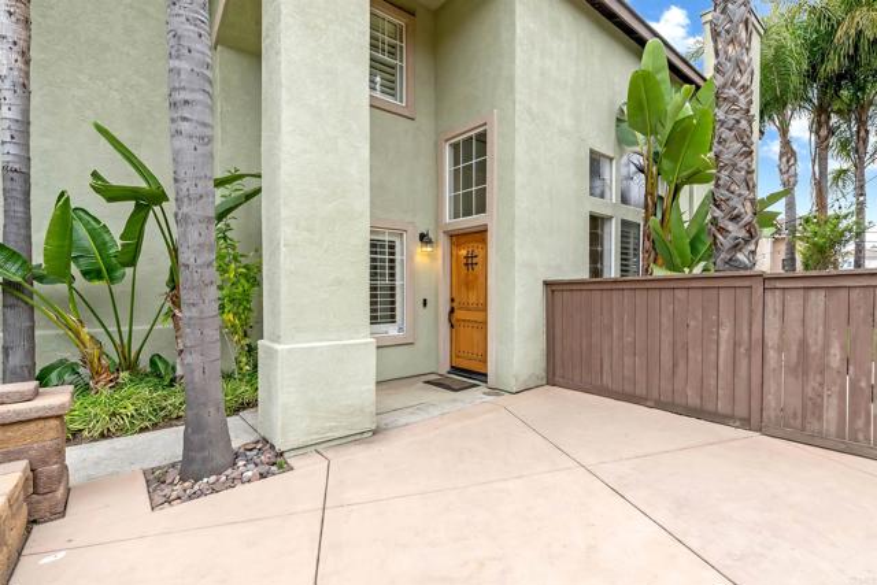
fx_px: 390
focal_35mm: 16
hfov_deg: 96.7
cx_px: 438
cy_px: 292
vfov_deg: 73.8
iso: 250
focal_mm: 16
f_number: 9
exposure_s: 1/100
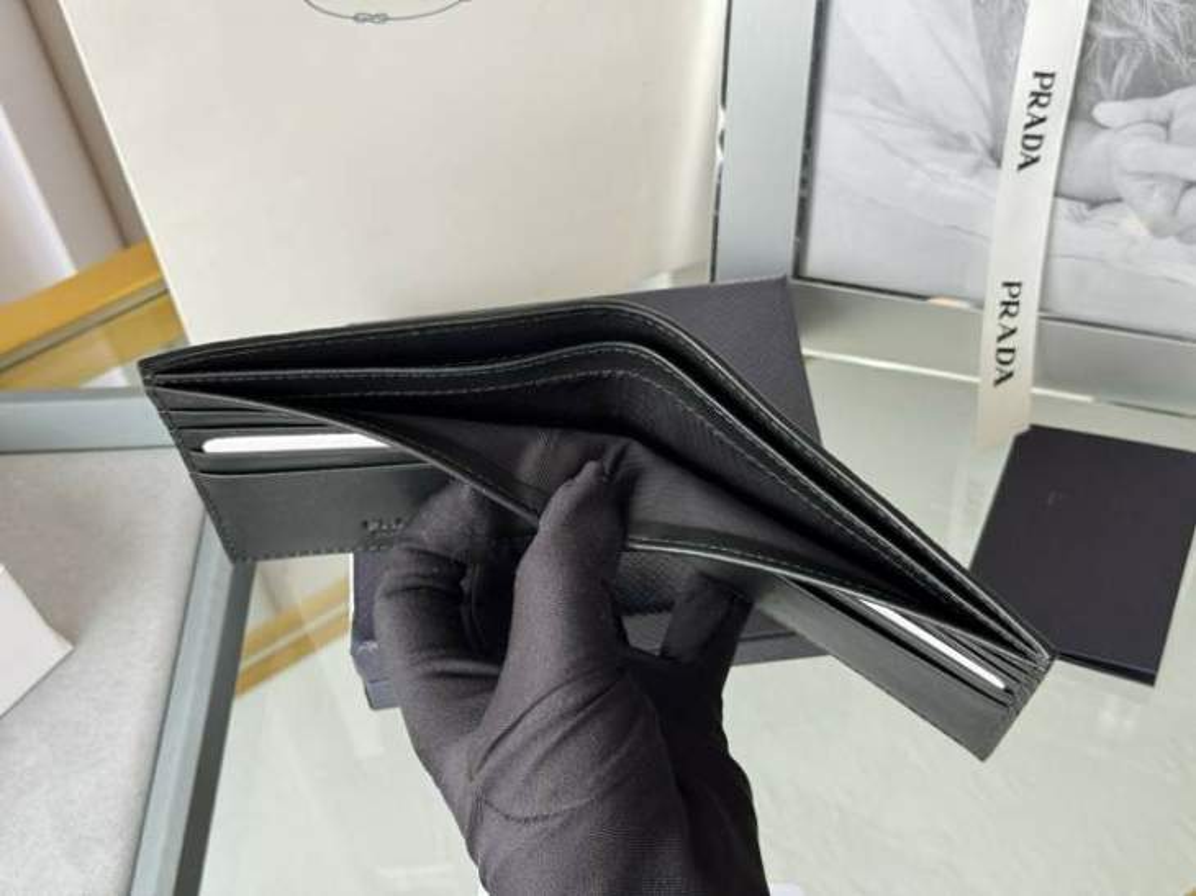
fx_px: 1658
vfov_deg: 30.2
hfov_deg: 39.7
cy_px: 448
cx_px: 598
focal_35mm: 48
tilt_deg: -51.2
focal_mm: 6.76
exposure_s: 1/73
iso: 100
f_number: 1.78
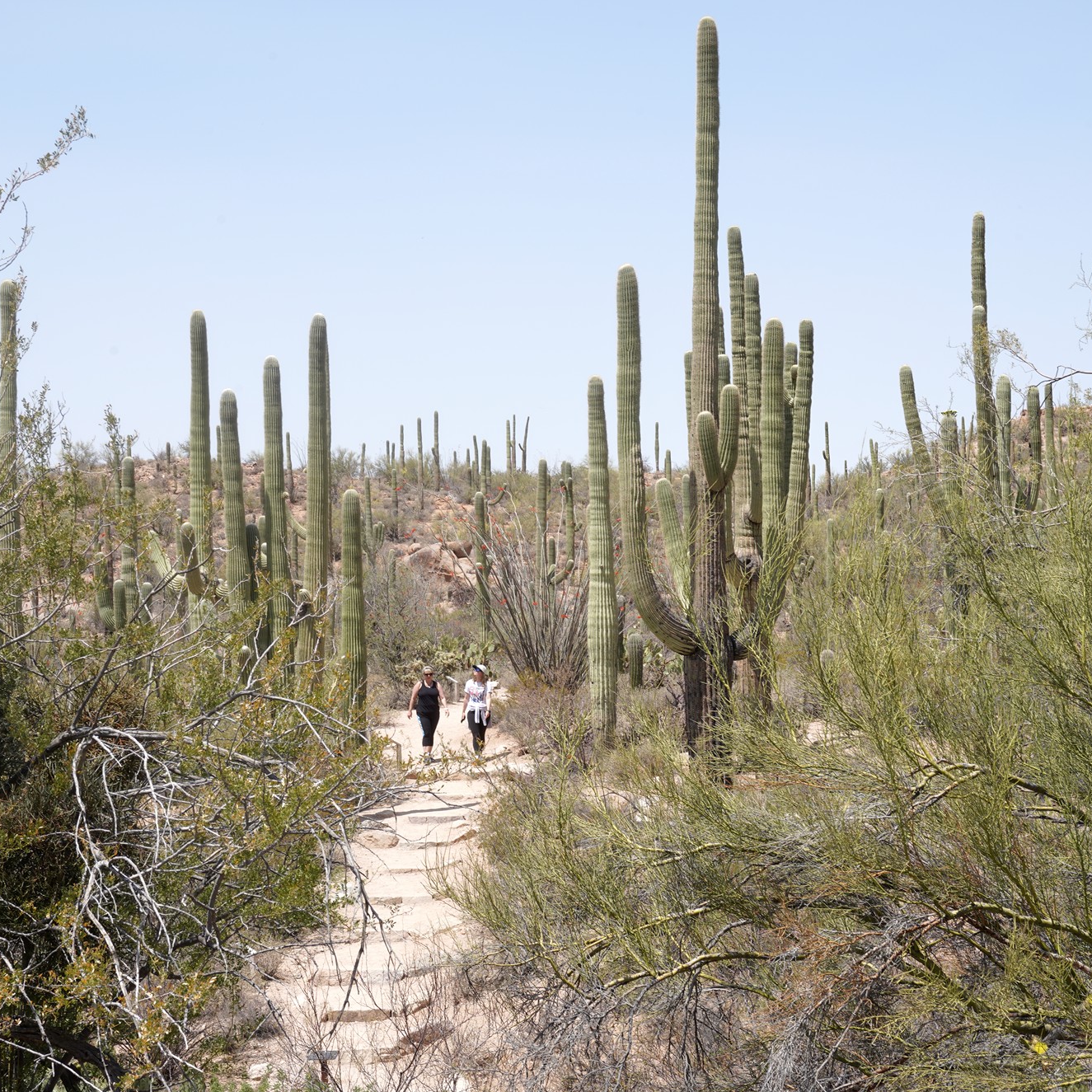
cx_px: 528
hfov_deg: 22.5
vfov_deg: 22.5
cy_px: 548
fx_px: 2748
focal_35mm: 77
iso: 100
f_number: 16
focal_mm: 60
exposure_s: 1/80
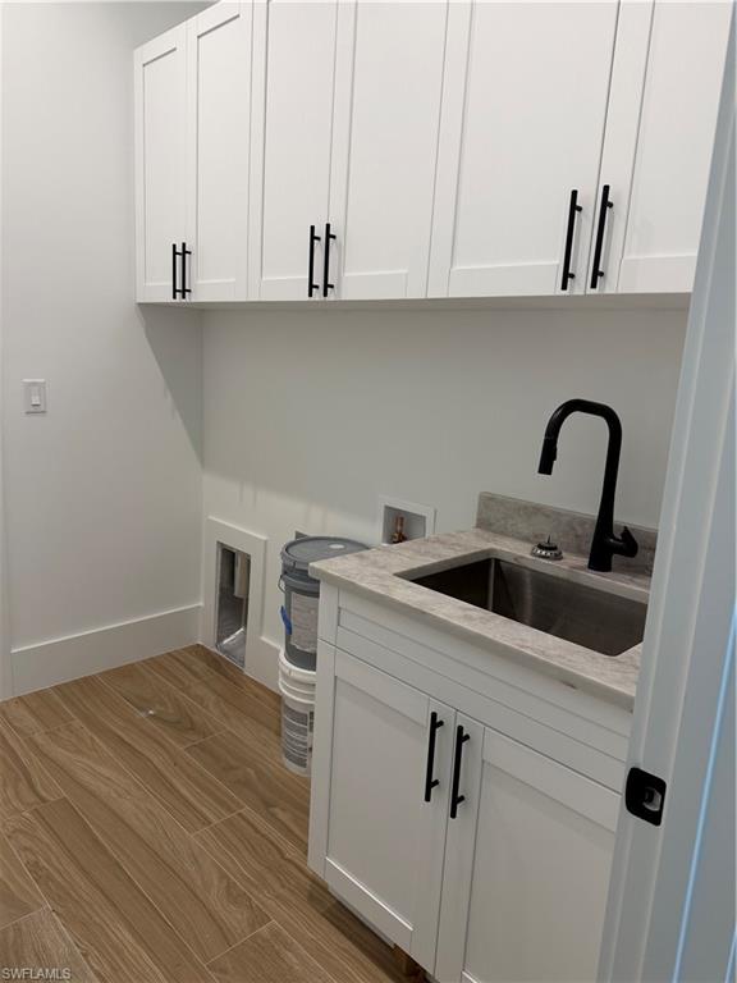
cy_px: 492
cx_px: 368
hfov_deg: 56.8
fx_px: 681
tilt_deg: -11.2
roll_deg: -3.2
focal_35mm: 24
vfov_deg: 71.6
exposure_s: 1/120
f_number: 1.78
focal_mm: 6.76
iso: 160
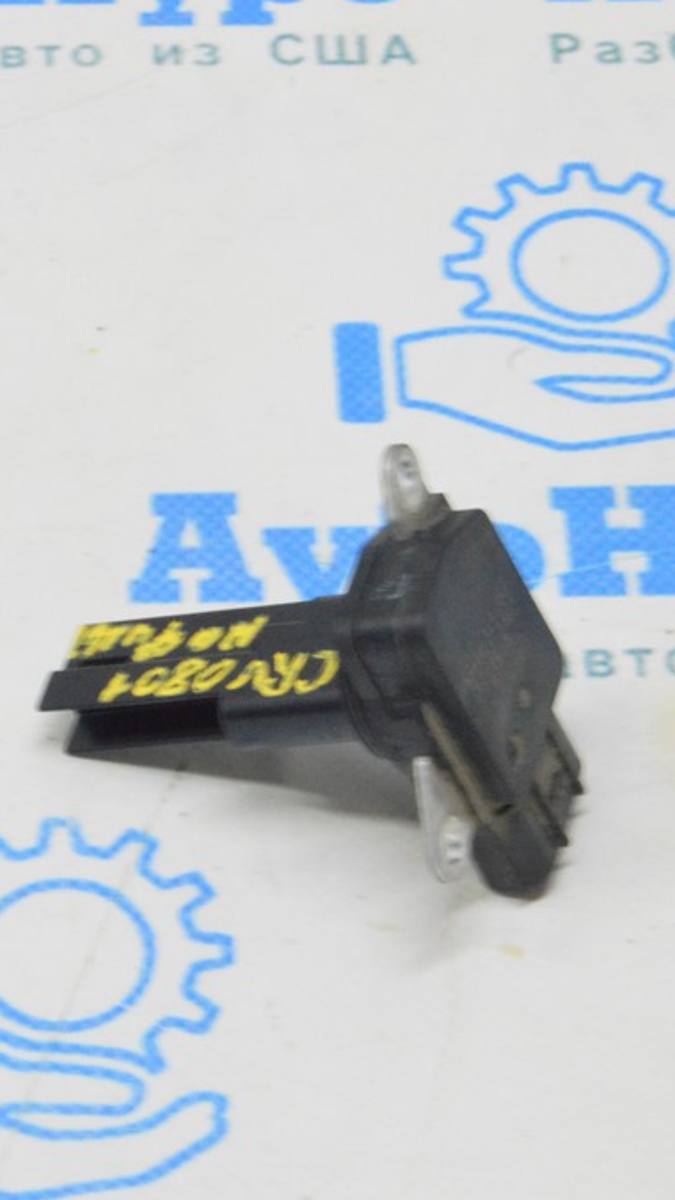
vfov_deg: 16.4
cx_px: 194
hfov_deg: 9.3
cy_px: 601
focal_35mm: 131
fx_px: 4164
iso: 6400
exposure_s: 1/15
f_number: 20
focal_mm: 55
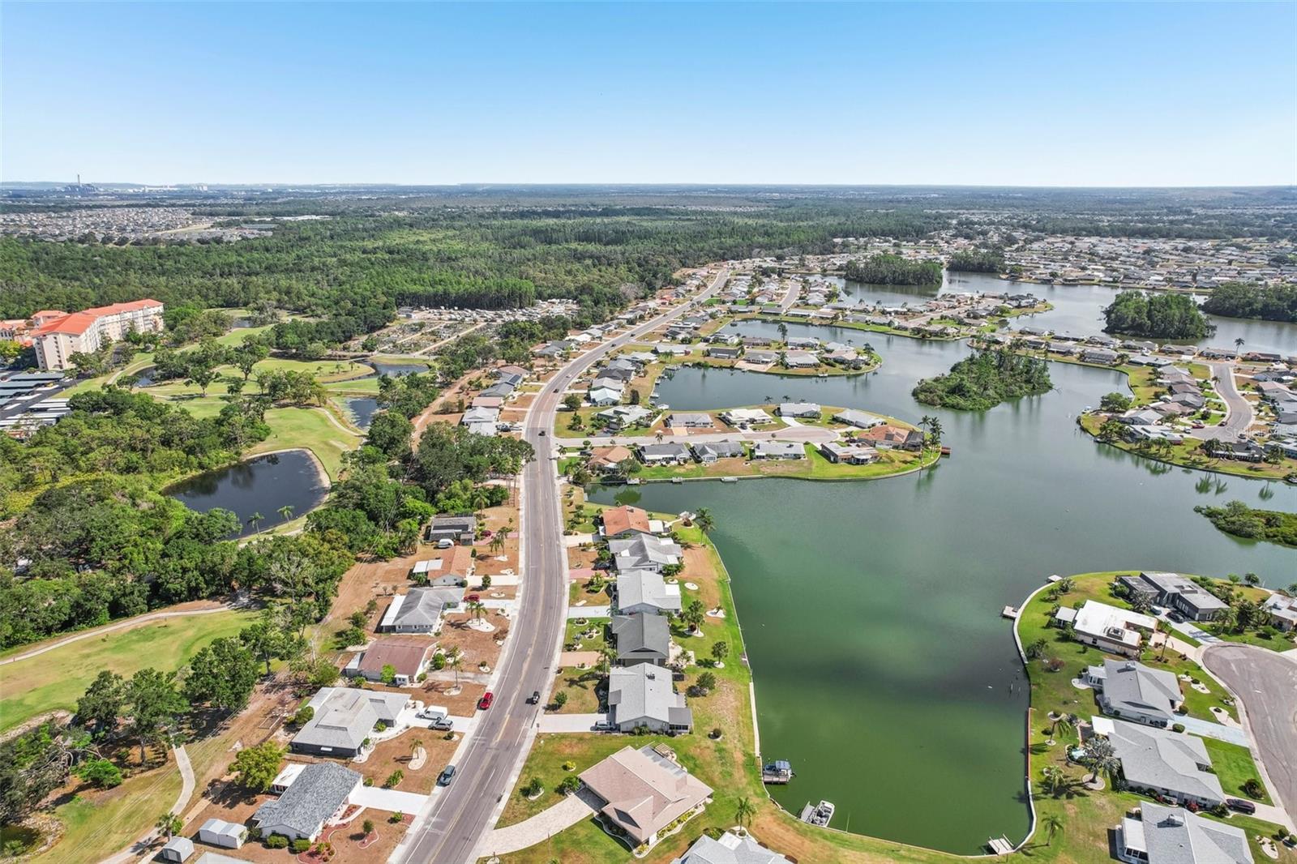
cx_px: 648
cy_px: 432
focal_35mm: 22
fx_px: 792
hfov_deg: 78.6
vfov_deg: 57.2
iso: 130
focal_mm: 8.4
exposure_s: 1/2500
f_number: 2.8
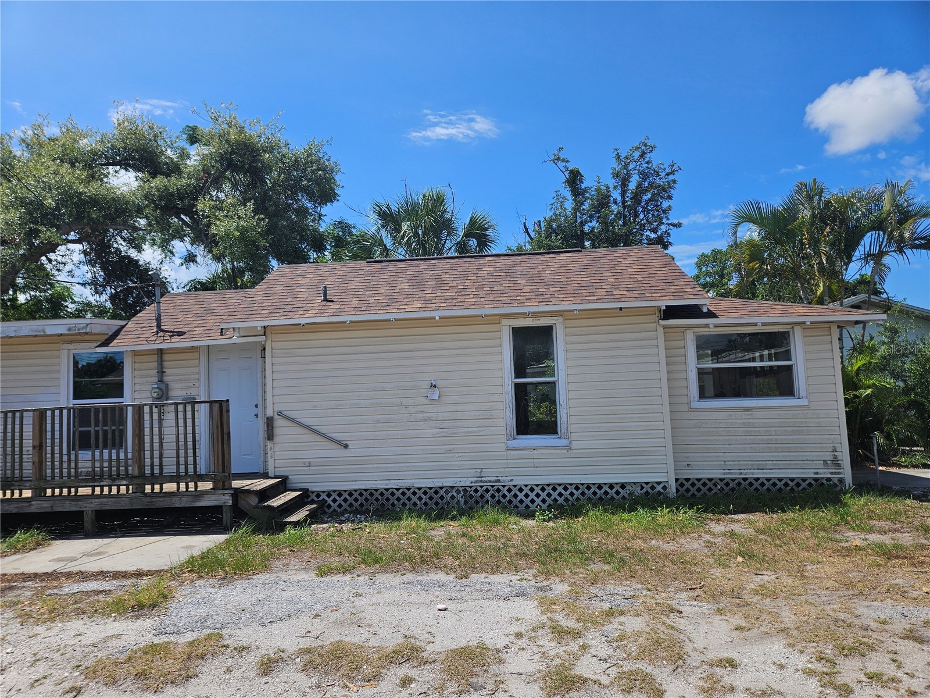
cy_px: 349
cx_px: 465
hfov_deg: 73.9
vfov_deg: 58.9
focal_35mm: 23
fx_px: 618
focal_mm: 5.4
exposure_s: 1/2339
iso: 25
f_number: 1.8
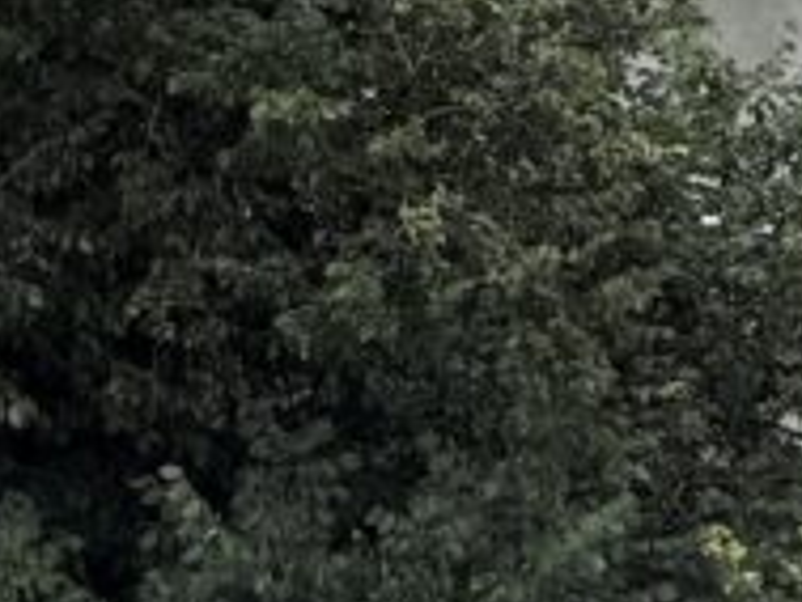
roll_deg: +0.2
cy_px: -986
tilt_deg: -5.5
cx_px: 267
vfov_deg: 2.7
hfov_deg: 3.6
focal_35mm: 546
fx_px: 12658
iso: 50
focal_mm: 16.89
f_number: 2.8
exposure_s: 1/502
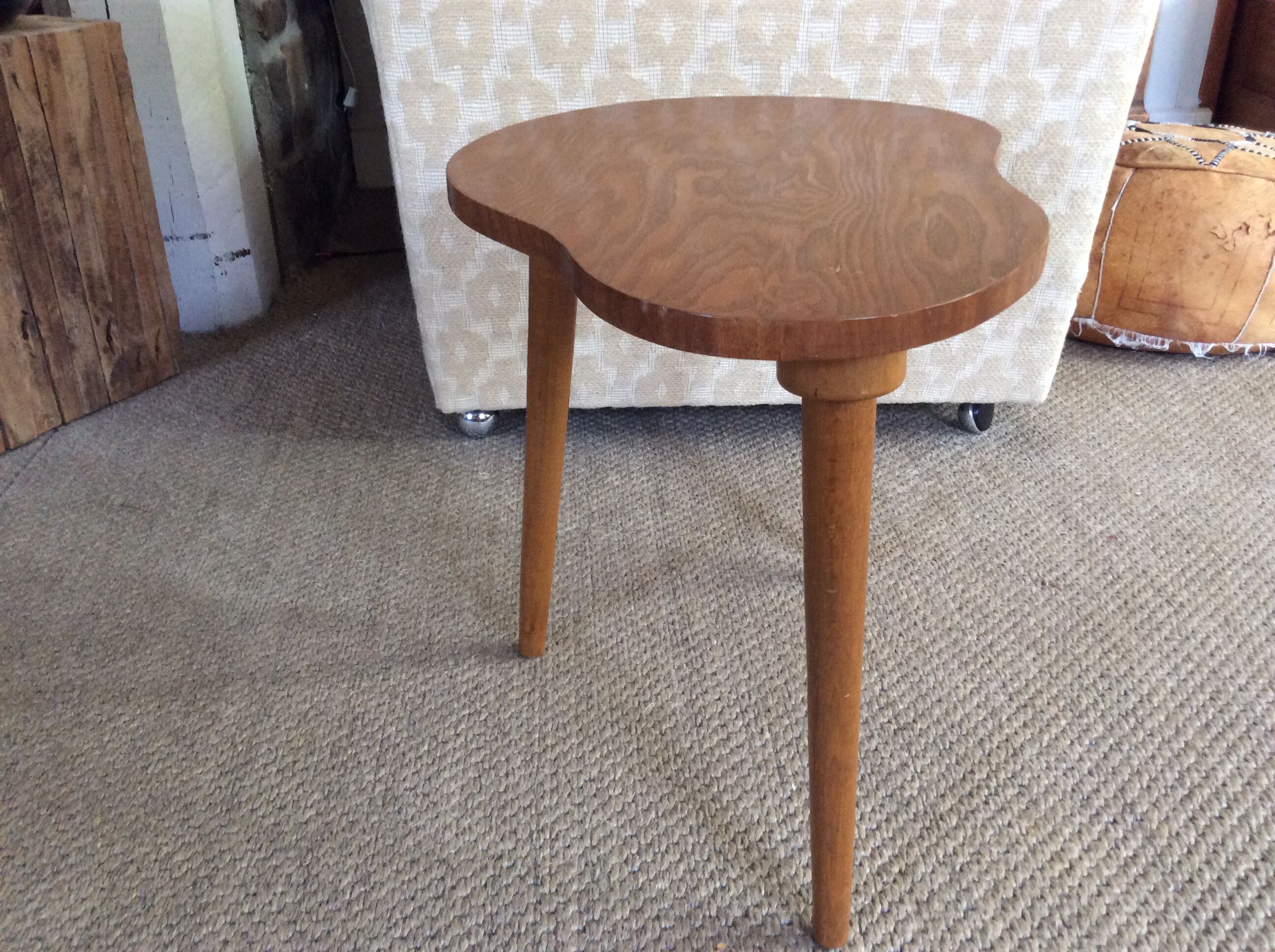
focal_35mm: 32
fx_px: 1177
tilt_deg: -27.2
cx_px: 638
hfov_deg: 56.9
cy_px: 476
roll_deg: +2.8
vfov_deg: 44.1
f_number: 2.4
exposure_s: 1/25
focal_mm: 3.3
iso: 160
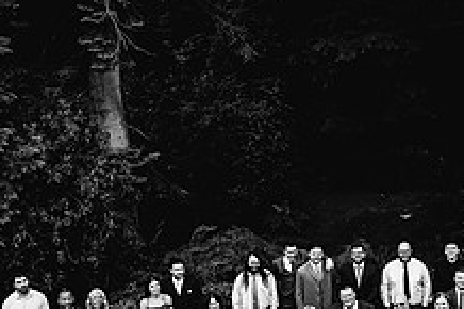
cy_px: 167
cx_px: 454
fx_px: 876
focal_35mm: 68
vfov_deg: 20.0
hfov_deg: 28.1
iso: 400
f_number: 3.5
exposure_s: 1/500
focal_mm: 24
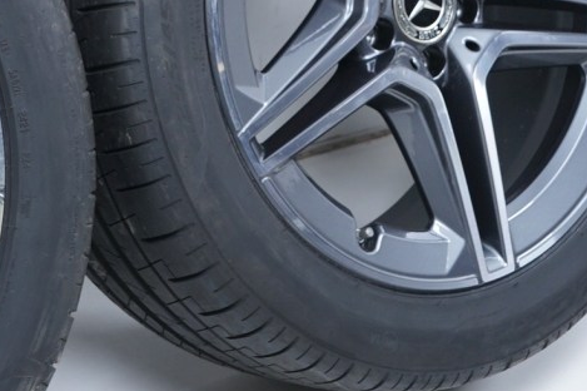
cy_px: -65
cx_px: 268
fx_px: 2069
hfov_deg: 16.1
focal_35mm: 127
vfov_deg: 10.6
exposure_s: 1/125
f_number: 7.1
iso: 250
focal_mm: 31
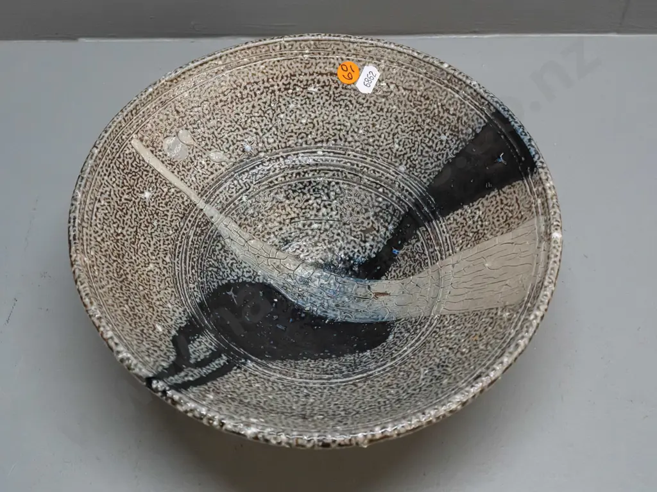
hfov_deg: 42.9
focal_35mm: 44
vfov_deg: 32.9
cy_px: 246
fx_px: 835
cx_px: 328
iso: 3200
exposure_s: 1/200
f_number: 5.6
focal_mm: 22
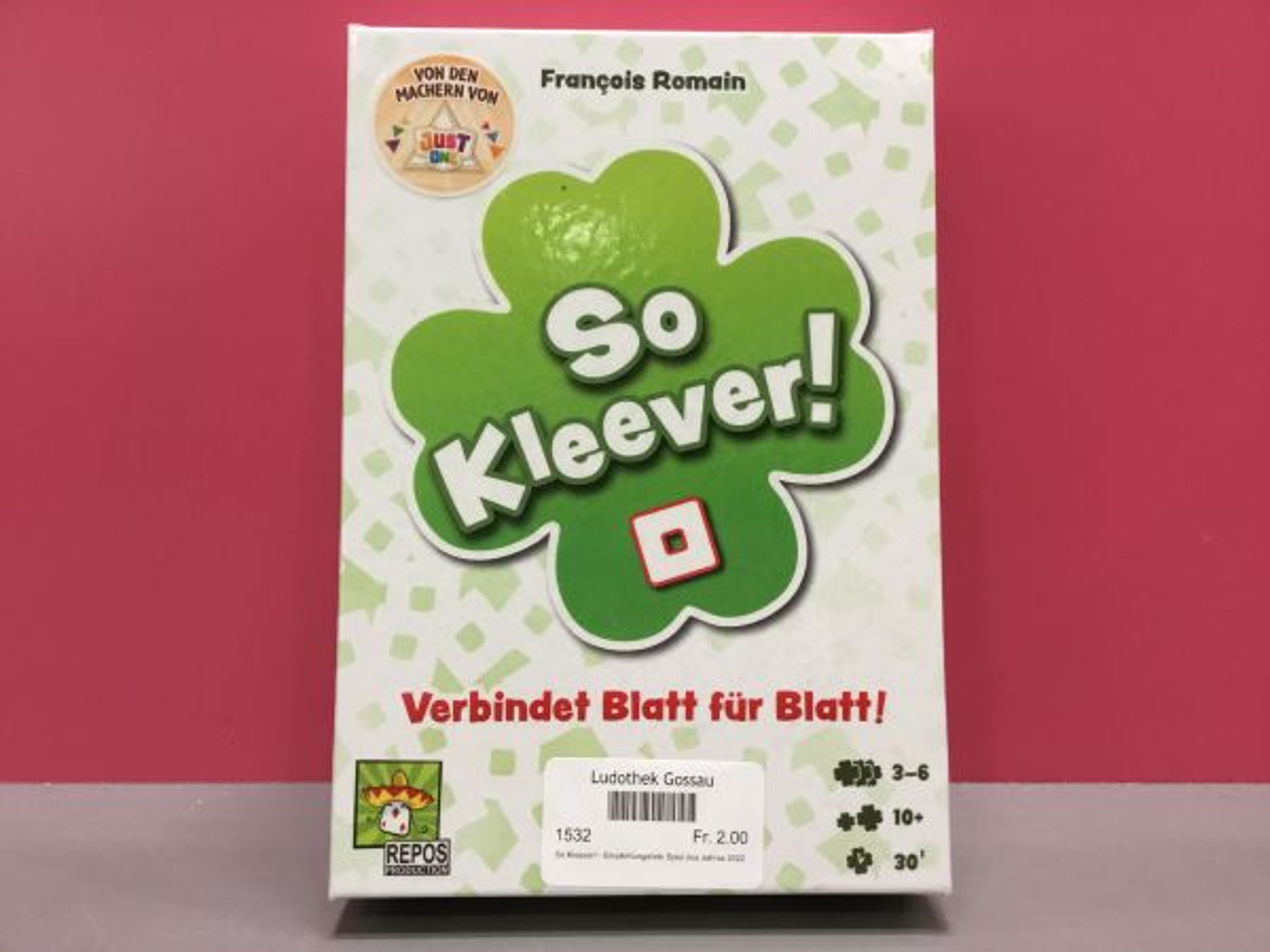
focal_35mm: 31
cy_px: 476
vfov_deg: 45.4
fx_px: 1137
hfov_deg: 58.4
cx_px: 635
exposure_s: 1/33
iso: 125
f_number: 2.4
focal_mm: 3.3
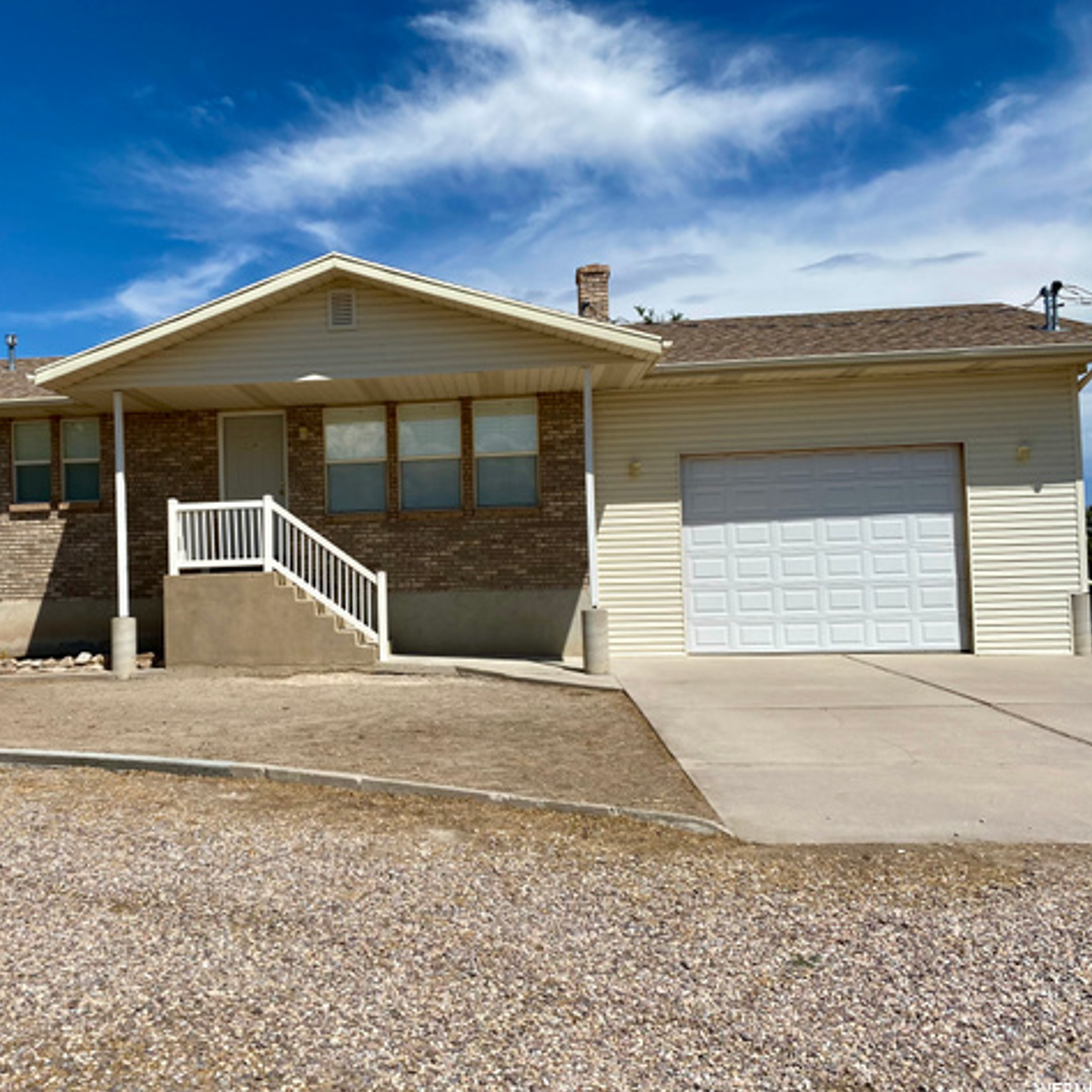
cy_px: 546
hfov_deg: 51.6
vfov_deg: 52.5
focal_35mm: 31
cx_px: 371
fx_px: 1106
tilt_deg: +2.1
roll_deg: +1.5
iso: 32
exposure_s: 1/6410
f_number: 1.8
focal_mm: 4.25
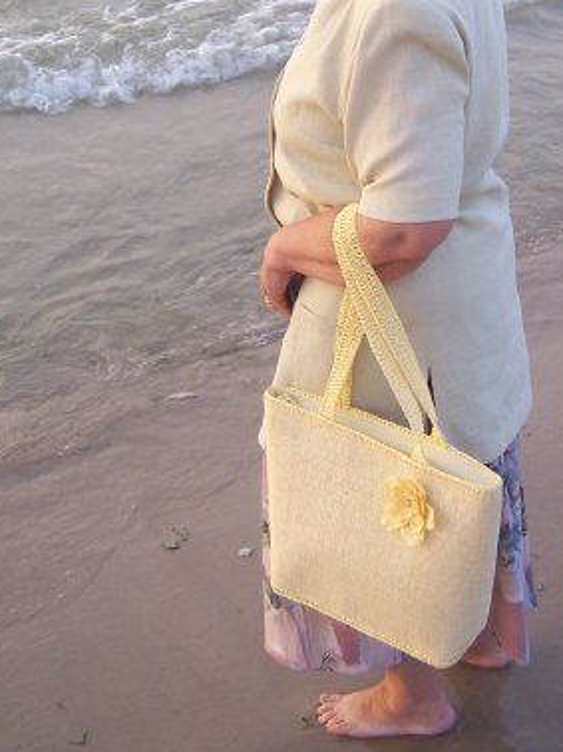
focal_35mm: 61
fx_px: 1324
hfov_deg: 23.9
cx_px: 368
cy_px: 235
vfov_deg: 31.4
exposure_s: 1/60
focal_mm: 6
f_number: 3
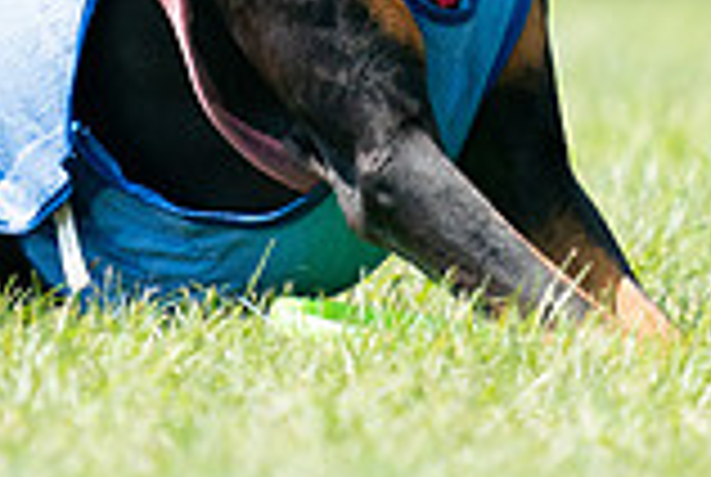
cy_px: -250
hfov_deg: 0.9
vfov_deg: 0.6
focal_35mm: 2198
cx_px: 297
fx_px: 43492
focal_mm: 600
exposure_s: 1/4000
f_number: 6.3
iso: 2500
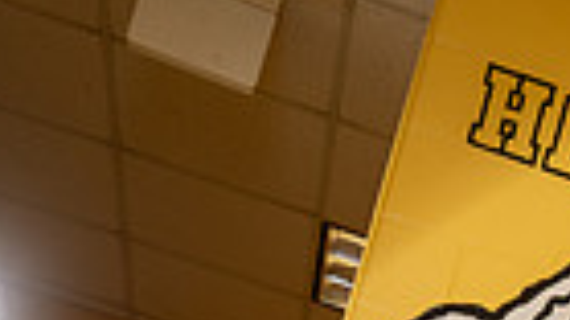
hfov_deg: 17.1
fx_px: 1843
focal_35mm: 122
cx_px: 591
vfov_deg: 8.5
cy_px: 907
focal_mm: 36
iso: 500
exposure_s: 1/250
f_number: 5.6
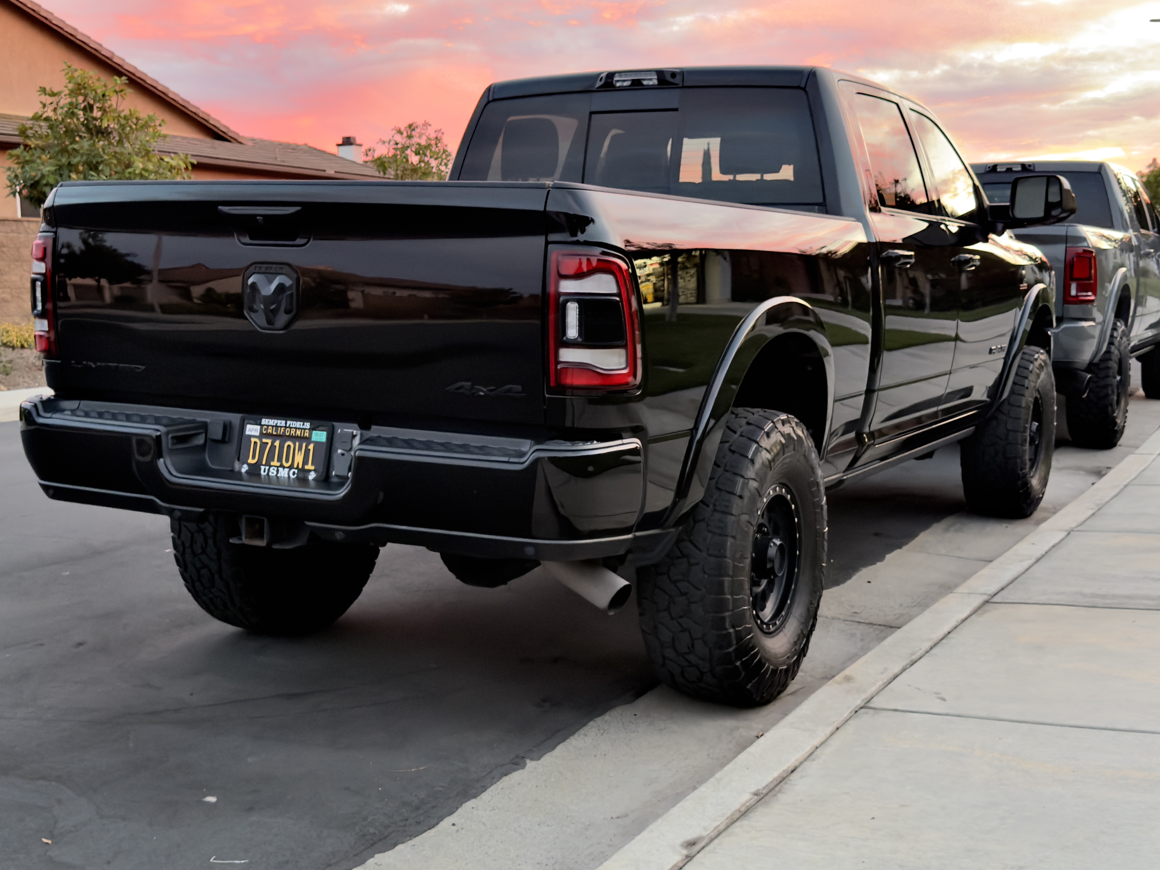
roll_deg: +2.2
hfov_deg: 42.1
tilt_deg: -5.5
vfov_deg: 32.2
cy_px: 435
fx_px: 1508
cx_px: 580
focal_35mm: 45
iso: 640
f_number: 1.78
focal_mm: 6.76
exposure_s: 1/30
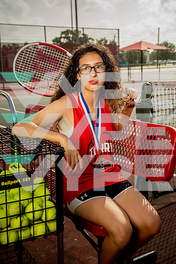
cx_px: 88
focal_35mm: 50
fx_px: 367
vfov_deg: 39.6
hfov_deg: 27.0
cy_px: 132
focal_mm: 50
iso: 50
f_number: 6.3
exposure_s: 1/250
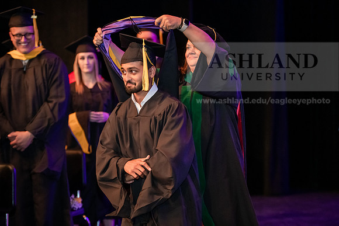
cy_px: 113
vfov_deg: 14.0
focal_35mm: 98
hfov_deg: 20.8
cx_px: 170
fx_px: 923
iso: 3200
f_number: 3.2
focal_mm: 98
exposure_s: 1/200
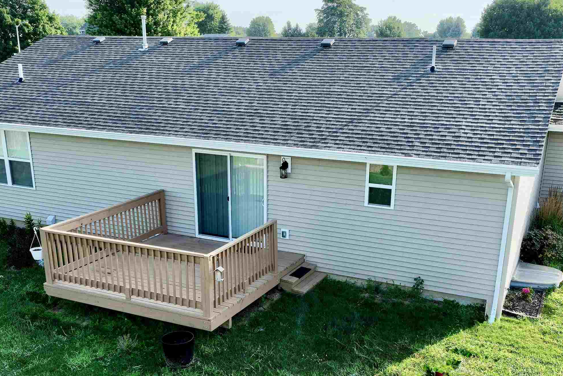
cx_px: 291
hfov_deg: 49.5
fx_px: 610
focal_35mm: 39
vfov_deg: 33.6
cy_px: 275
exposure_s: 1/2000
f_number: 2.8
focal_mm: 12.29
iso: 410
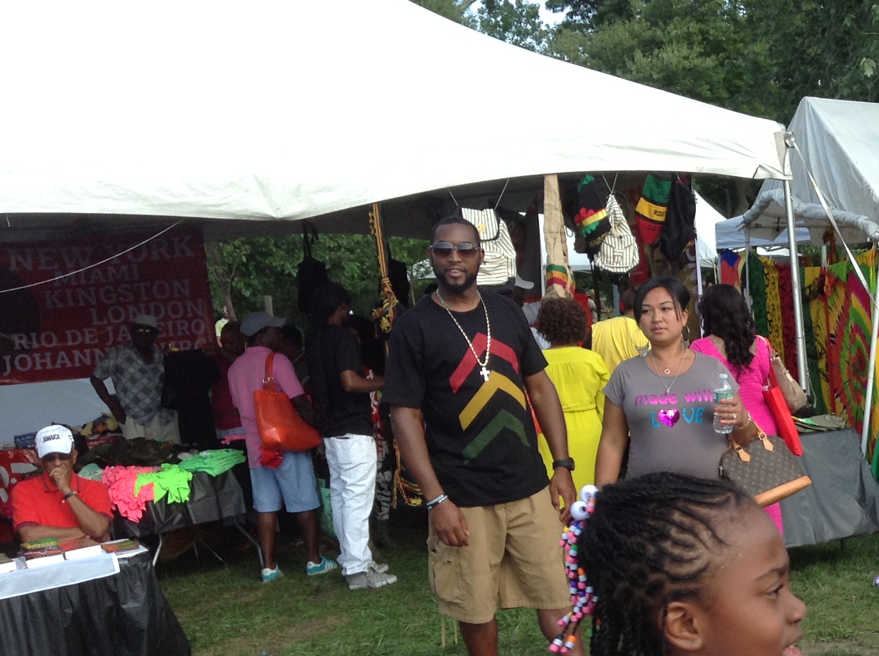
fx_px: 1547
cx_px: 805
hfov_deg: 30.2
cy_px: 481
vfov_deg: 23.7
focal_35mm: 61
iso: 32
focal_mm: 3.3
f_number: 2.4
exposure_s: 1/389
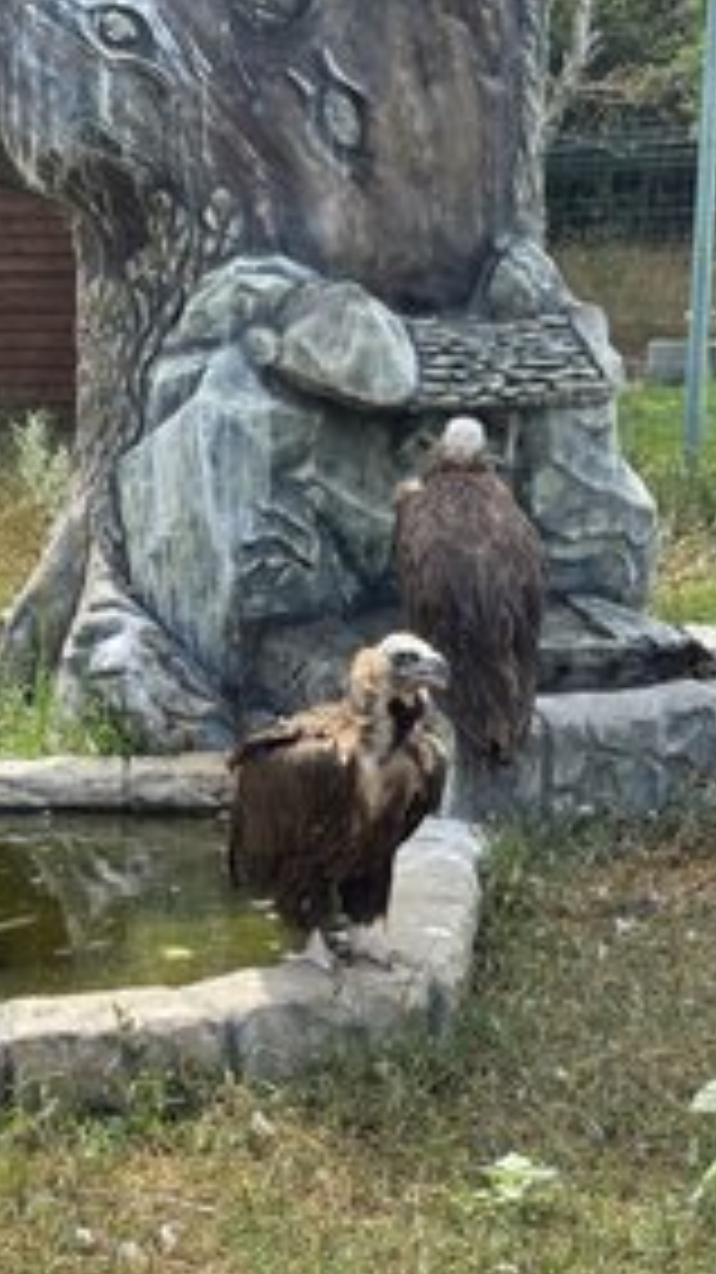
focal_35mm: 74
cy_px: 653
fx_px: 2500
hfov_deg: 16.0
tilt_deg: -9.3
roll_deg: +0.3
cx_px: 0
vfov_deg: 28.6
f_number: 1.78
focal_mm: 6.76
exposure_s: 1/1238
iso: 64
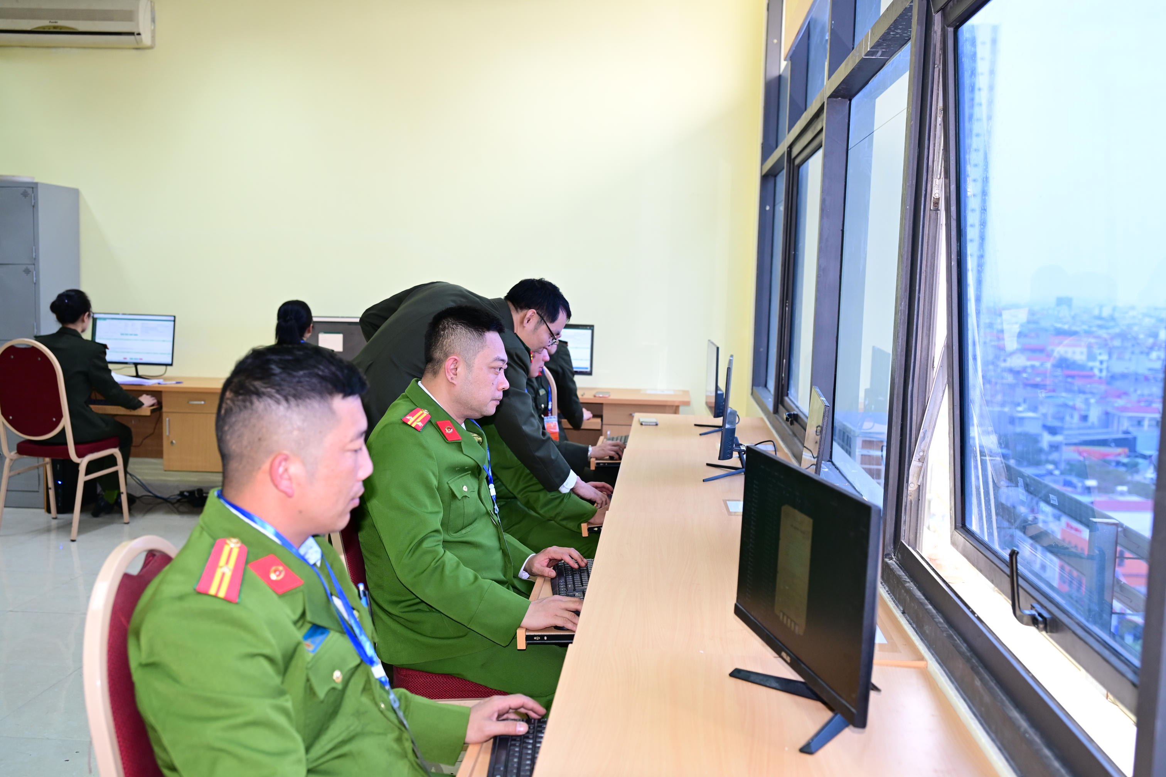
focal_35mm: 35
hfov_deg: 54.4
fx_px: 1134
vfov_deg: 37.9
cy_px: 388
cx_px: 583
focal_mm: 35
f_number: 4
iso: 1000
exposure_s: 1/160
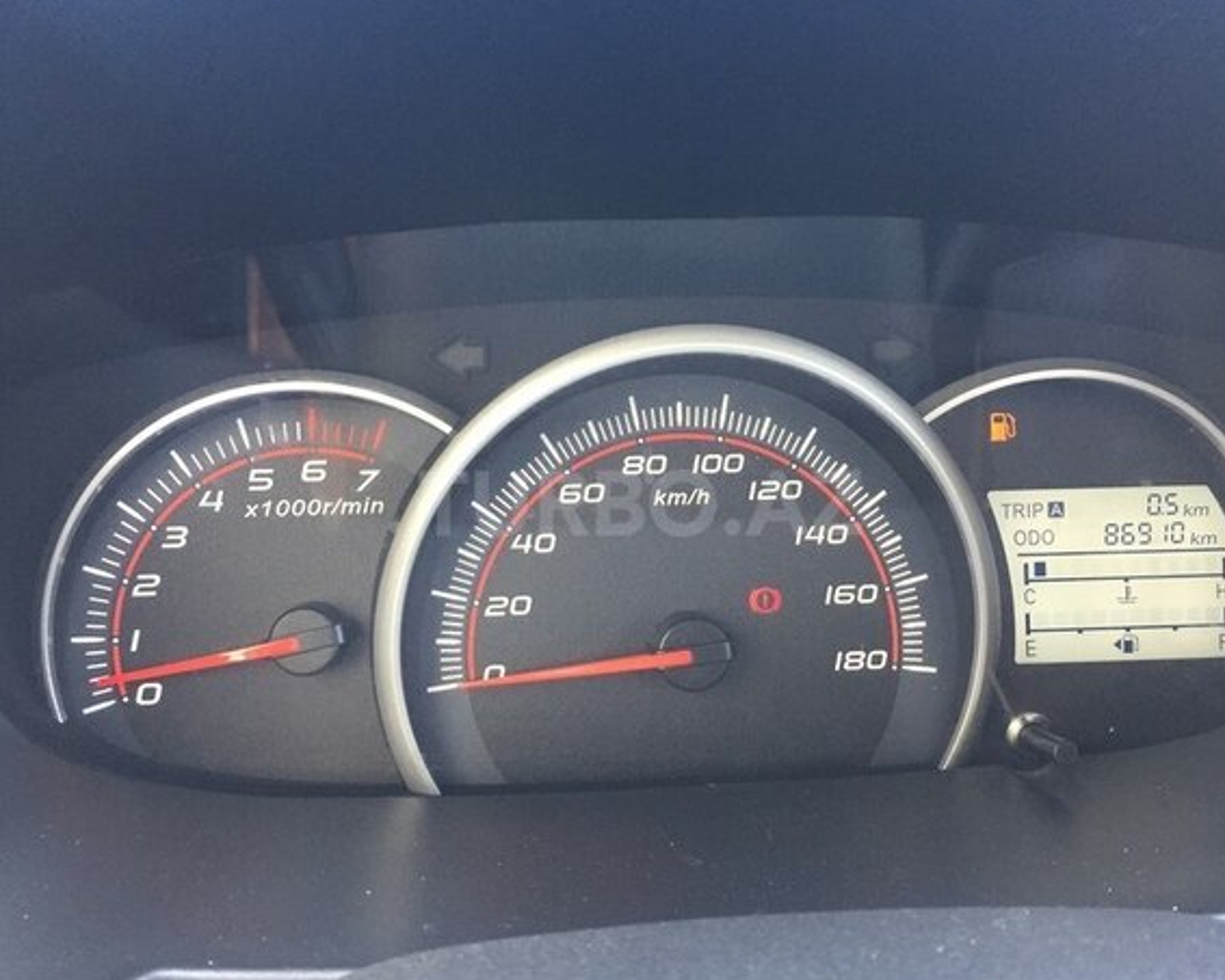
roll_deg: -1.9
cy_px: 503
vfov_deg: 44.6
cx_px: 641
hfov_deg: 54.2
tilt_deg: -23.4
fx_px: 1197
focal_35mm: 33
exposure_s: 1/33
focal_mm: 4.15
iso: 64
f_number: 2.2
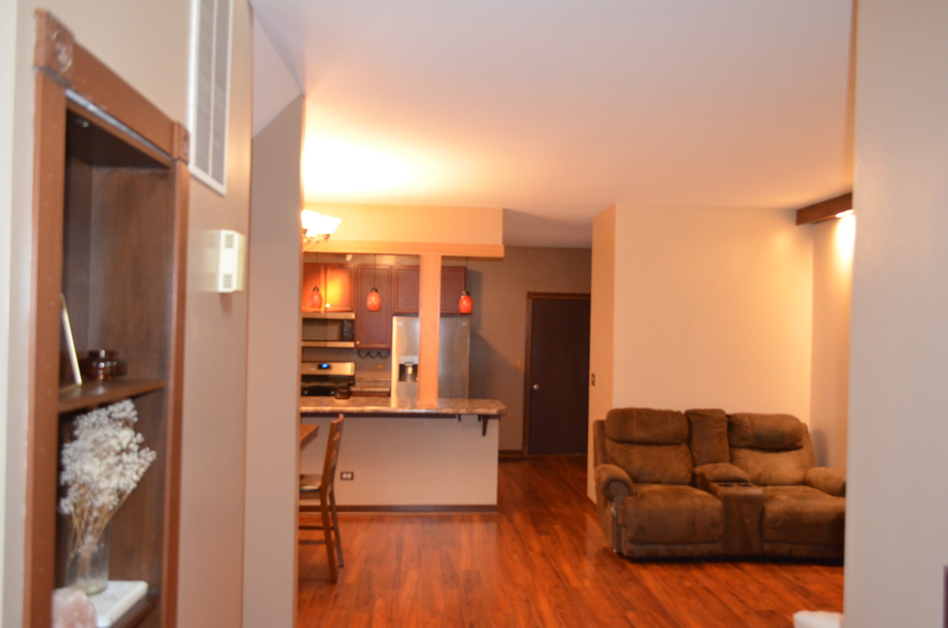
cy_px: 314
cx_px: 474
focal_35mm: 27
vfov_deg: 47.7
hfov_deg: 67.5
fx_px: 709
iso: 2200
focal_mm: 18
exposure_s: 1/60
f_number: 3.5
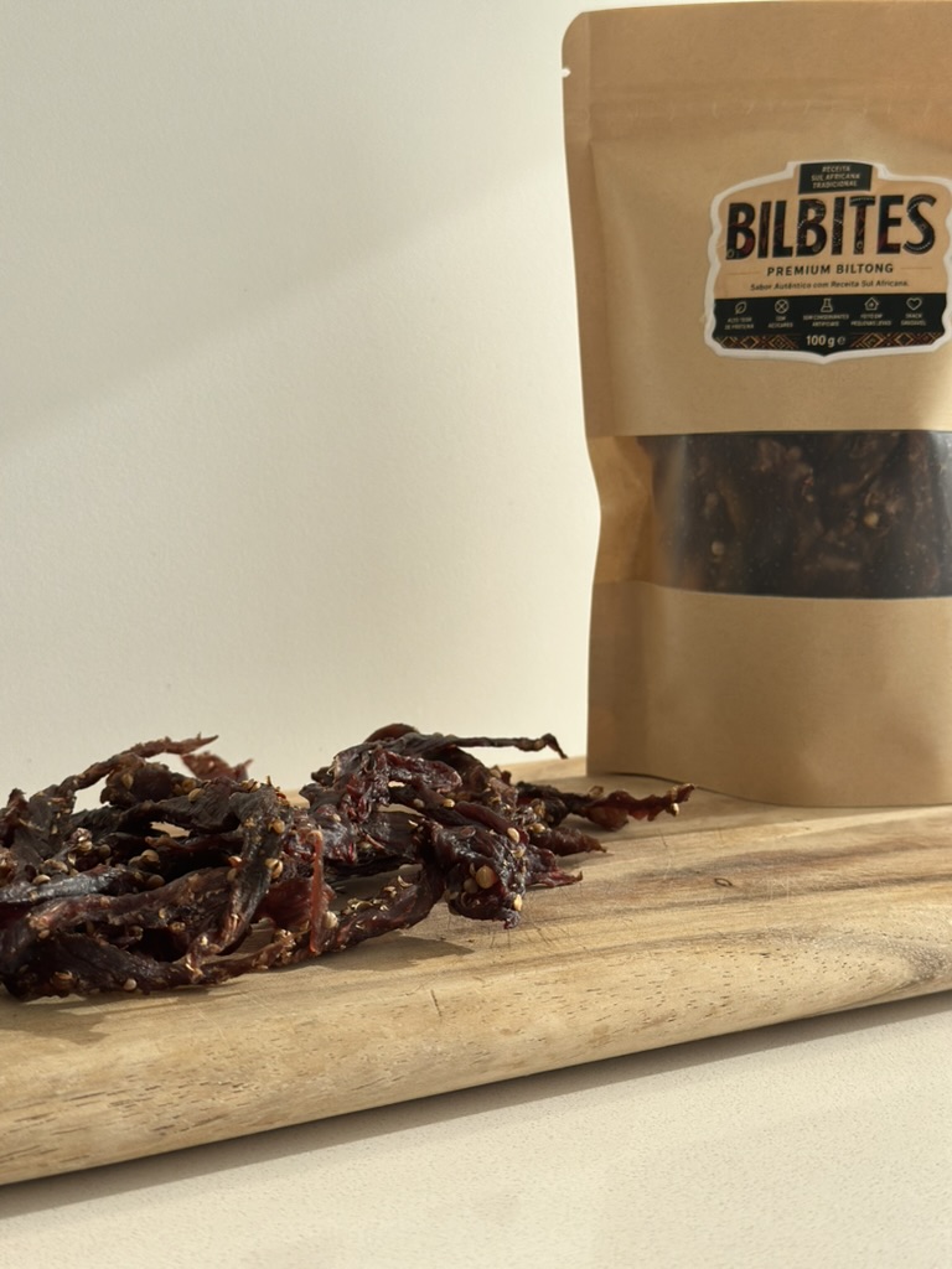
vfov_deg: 39.7
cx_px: 476
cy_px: 634
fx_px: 1760
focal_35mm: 48
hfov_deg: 30.3
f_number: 1.78
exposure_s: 1/1242
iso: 80
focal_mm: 6.86
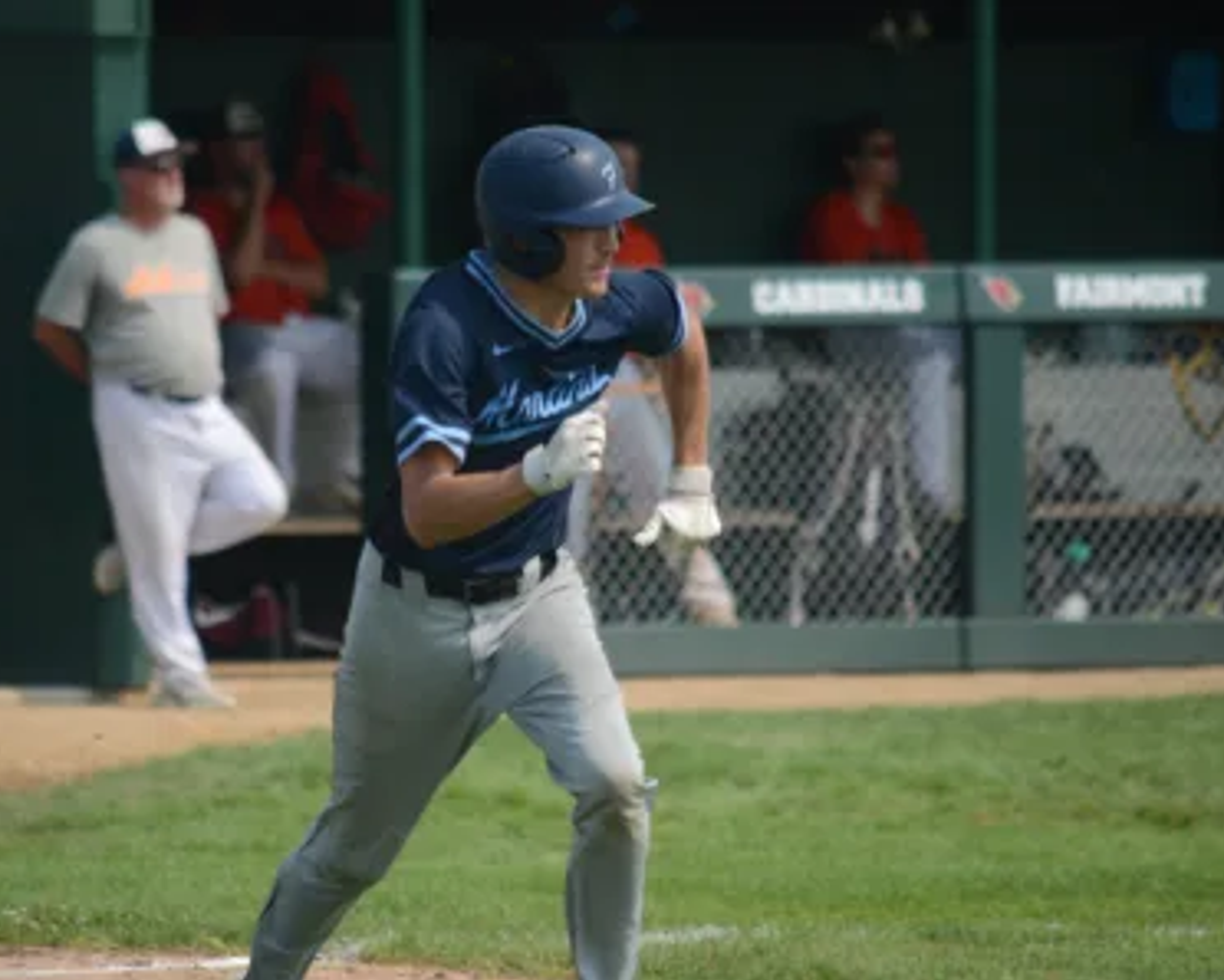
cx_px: 492
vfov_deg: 3.2
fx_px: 17289
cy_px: 490
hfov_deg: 4.1
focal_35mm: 477
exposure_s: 1/1600
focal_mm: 280
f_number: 5.6
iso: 400
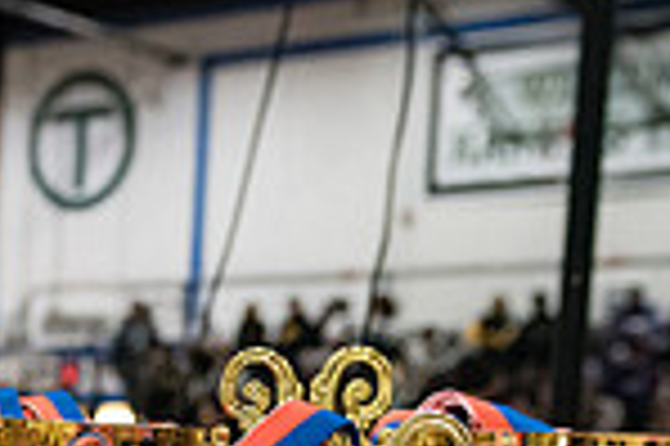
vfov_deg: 11.7
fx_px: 2026
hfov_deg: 18.2
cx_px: -36
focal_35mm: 109
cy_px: 768
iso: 8000
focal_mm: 28
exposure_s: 1/640
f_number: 3.2
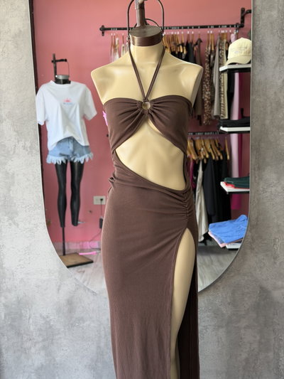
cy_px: 190
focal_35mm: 48
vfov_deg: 39.6
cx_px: 142
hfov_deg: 30.3
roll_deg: +1.6
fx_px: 525
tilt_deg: -9.6
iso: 80
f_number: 1.78
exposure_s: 1/121
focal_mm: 6.76
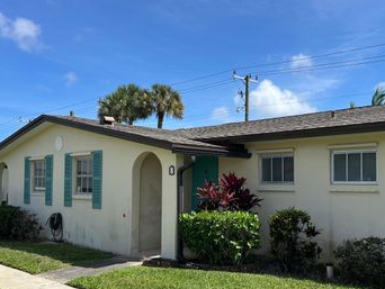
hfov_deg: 48.8
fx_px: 423
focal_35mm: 38
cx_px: 222
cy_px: 165
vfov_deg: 37.7
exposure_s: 1/3831
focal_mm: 5.7
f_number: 1.5
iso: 50
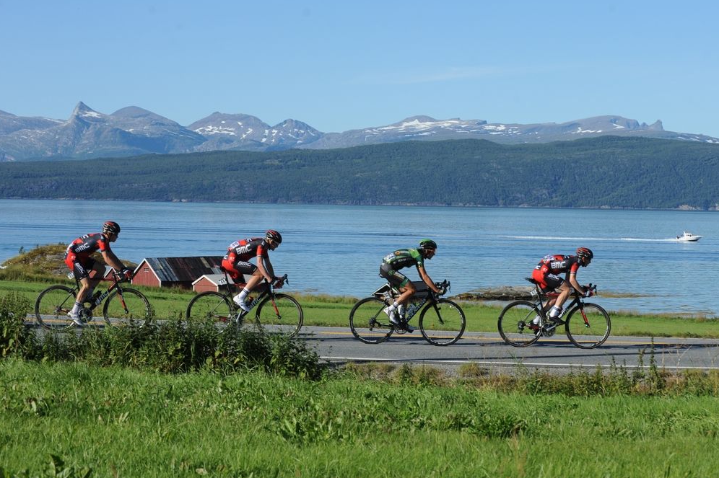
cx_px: 365
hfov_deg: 28.1
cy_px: 238
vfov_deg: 18.9
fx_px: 1437
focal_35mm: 72
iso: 500
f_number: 9
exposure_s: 1/1250
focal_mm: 70
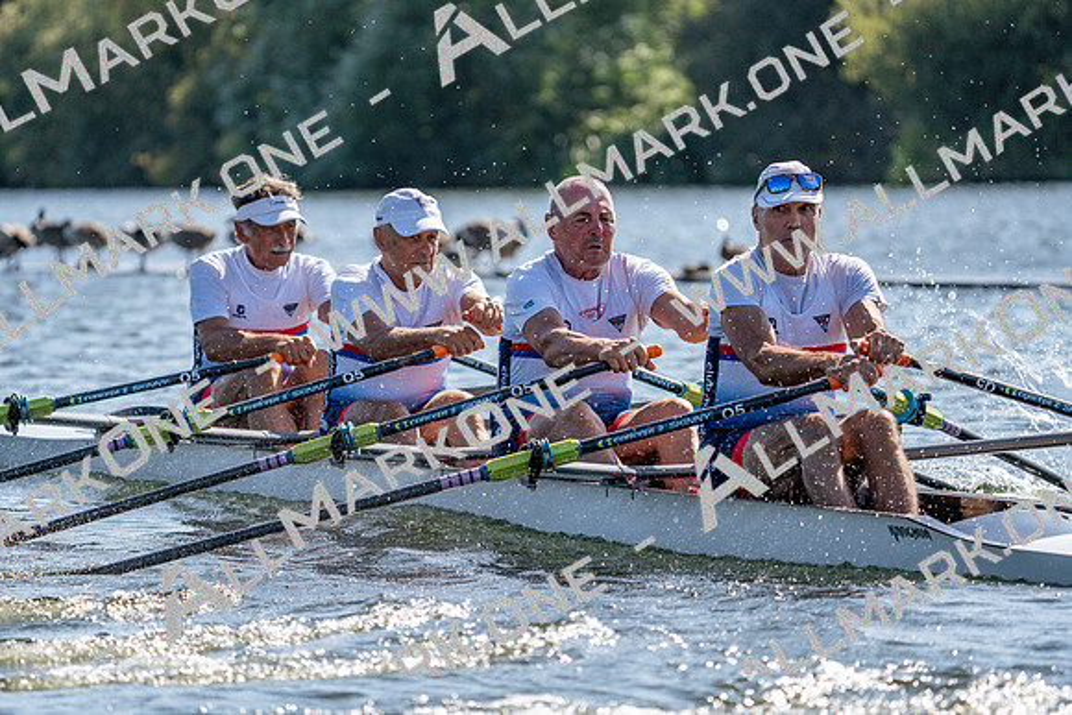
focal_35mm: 261
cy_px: 358
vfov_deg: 5.3
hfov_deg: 7.9
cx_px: 536
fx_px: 7773
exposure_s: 1/2000
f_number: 5.6
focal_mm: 261
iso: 320
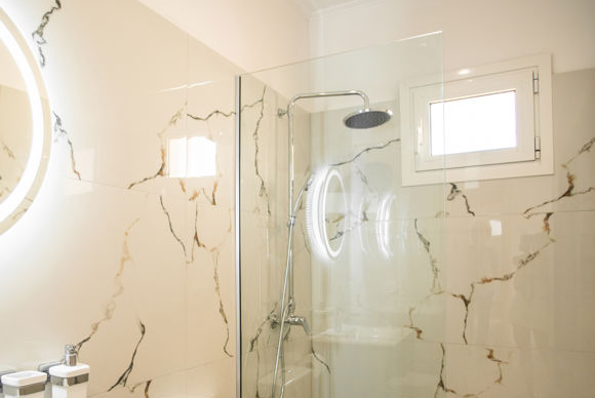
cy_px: 283
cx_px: 189
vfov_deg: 42.7
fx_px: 496
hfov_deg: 60.1
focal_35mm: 30
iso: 500
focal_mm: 17
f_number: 2.8
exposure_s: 1/160
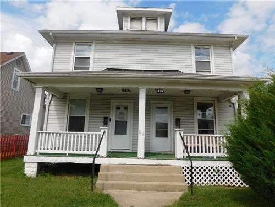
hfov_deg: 73.9
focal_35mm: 23
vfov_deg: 58.9
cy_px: 104
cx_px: 138
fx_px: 183
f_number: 6
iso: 125
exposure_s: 1/500
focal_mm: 4
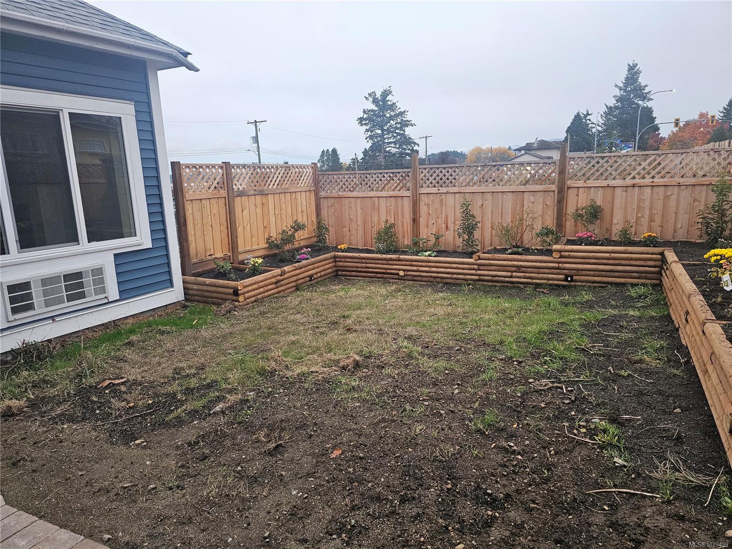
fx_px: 486
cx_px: 366
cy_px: 274
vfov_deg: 58.9
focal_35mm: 23
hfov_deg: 73.9
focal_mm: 6.3
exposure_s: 1/170
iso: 320
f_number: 1.7
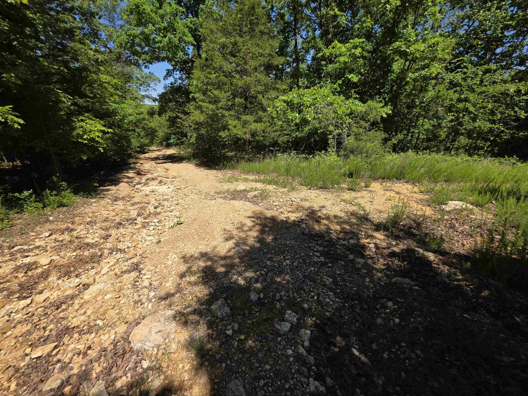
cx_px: 264
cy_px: 198
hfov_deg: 106.2
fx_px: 198
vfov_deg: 89.9
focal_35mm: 13
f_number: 1.9
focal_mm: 2.2
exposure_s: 1/1493
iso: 40
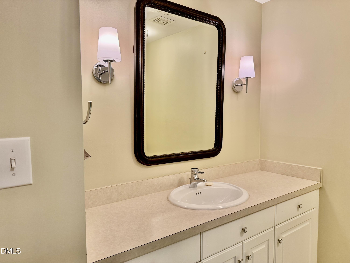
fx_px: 243
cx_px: 175
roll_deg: +0.0
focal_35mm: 24
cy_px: 132
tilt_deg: -5.0
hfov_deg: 71.6
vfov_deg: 56.8
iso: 125
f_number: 1.78
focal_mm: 6.76
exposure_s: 1/120
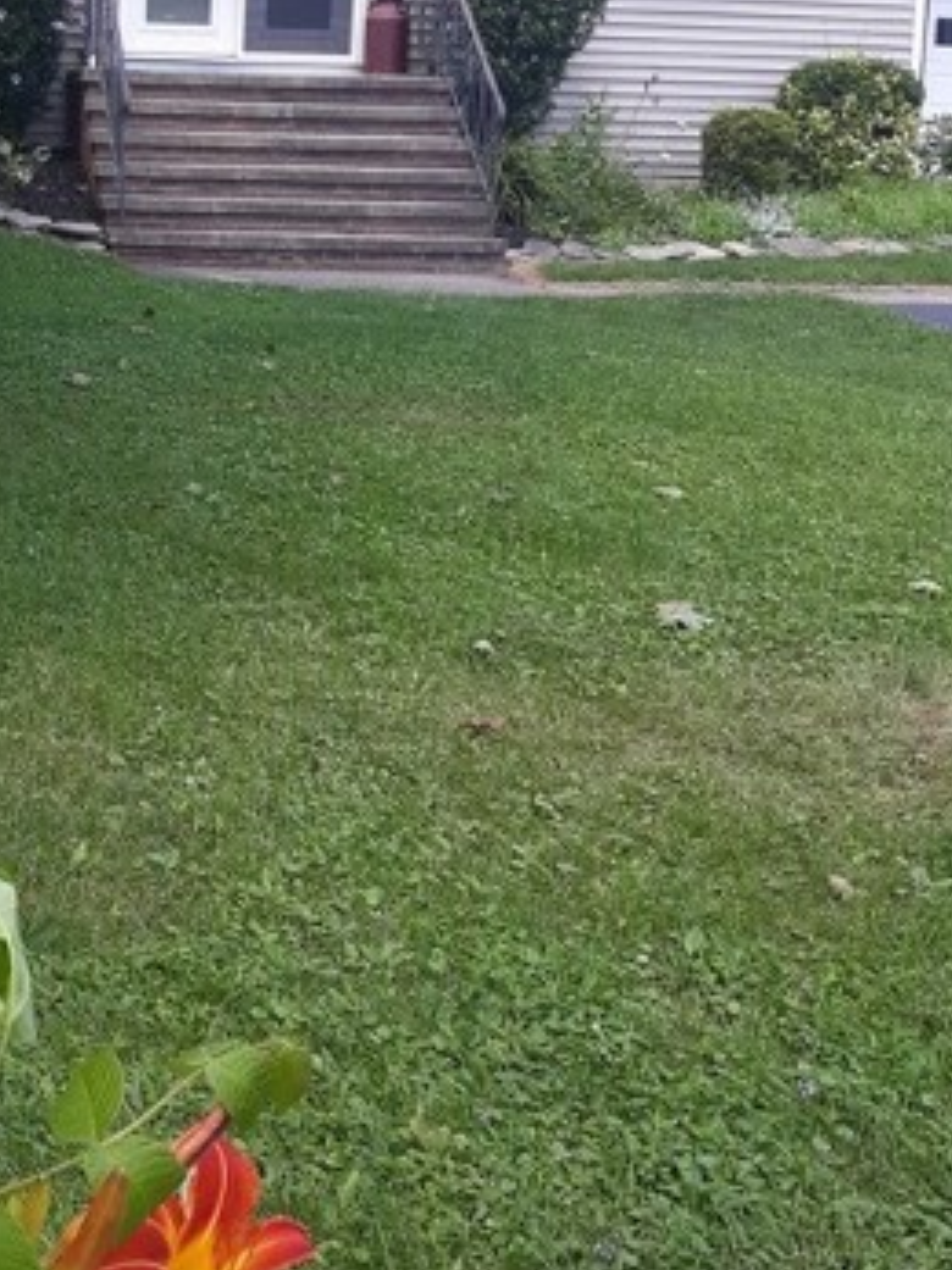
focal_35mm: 62
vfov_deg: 31.2
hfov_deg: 23.0
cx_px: 95
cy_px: 542
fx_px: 2275
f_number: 1.7
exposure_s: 1/367
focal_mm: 3.7
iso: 40
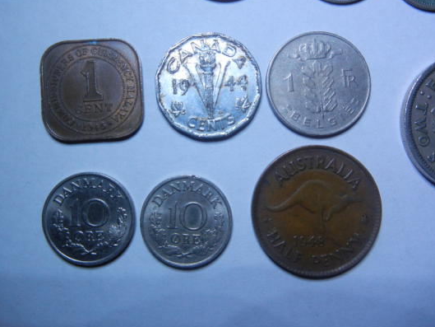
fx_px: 427
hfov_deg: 53.9
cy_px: 149
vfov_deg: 41.8
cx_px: 218
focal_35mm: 34
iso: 160
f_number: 3.5
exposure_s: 1/110
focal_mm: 5.4
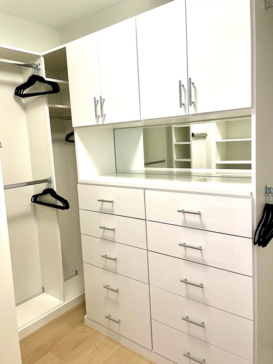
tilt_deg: -10.3
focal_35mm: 26
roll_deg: +3.4
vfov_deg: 67.3
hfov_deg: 53.1
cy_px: 182
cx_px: 136
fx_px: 273
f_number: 1.6
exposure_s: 1/60
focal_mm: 4.2
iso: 80
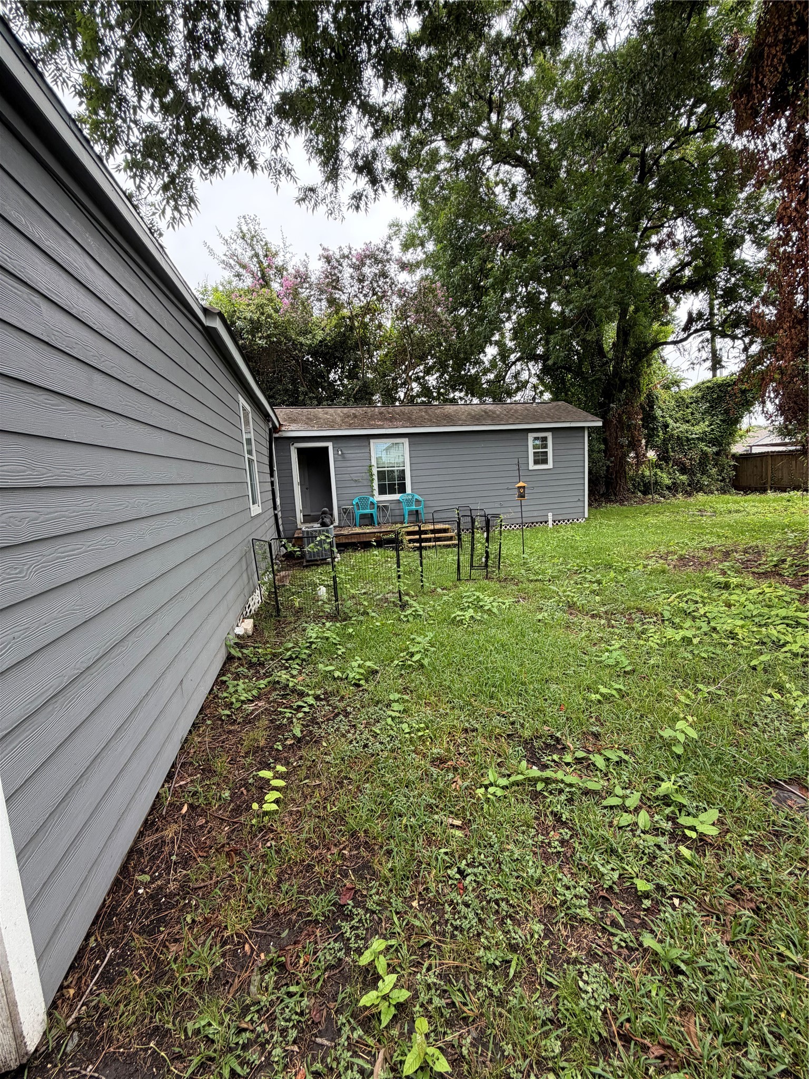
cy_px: 540
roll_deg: +3.9
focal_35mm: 14
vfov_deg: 102.1
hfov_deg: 85.7
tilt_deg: -6.6
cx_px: 404
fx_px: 436
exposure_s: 1/211
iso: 64
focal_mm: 2.22
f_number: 2.2
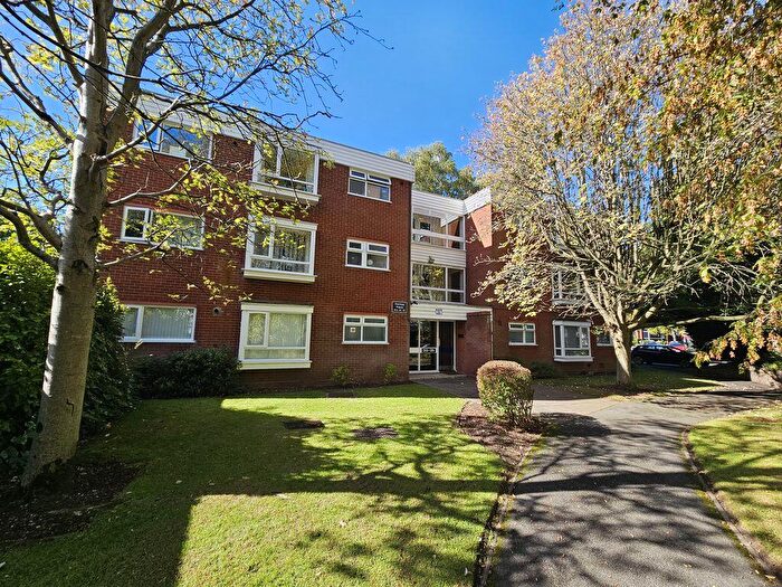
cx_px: 391
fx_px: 294
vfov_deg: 89.9
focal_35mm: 13
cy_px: 294
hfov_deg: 106.2
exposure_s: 1/490
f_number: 2.2
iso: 50
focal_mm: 2.2
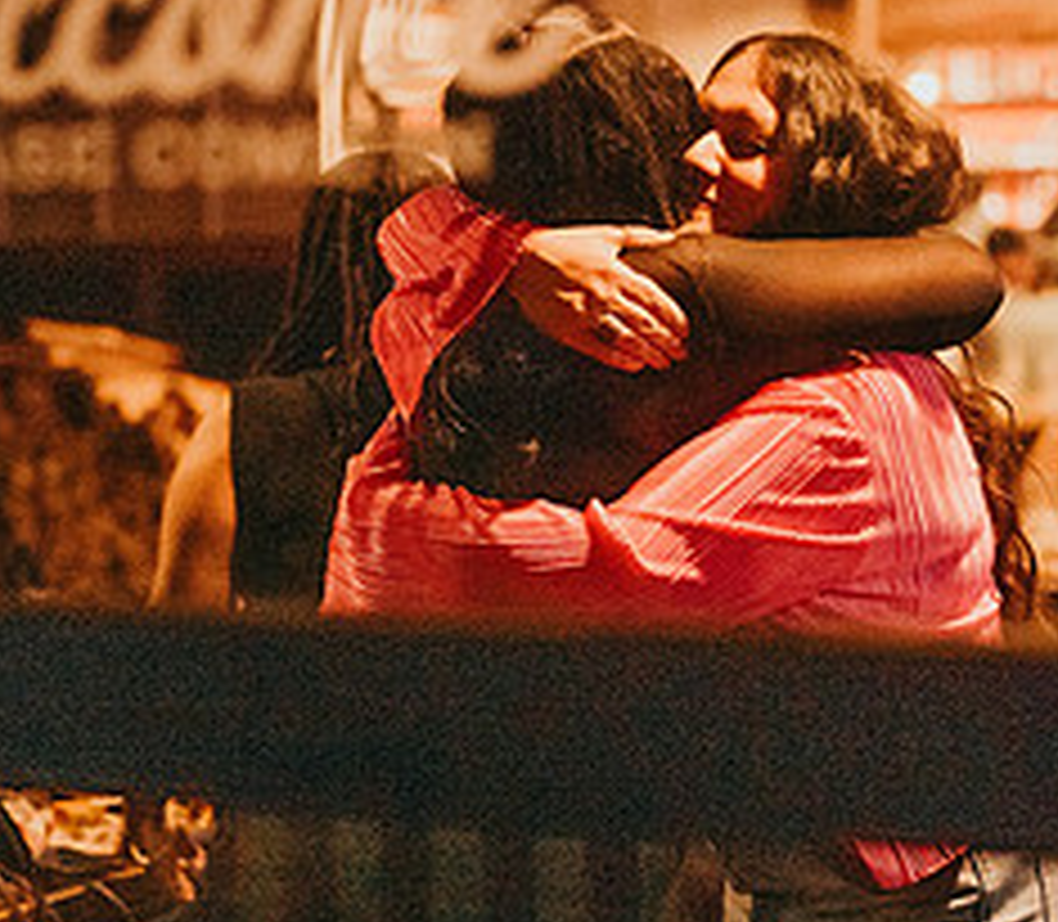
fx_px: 2953
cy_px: 342
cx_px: 753
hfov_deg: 20.2
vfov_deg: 17.7
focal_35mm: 91
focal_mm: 35
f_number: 1.4
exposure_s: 1/640
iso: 3200
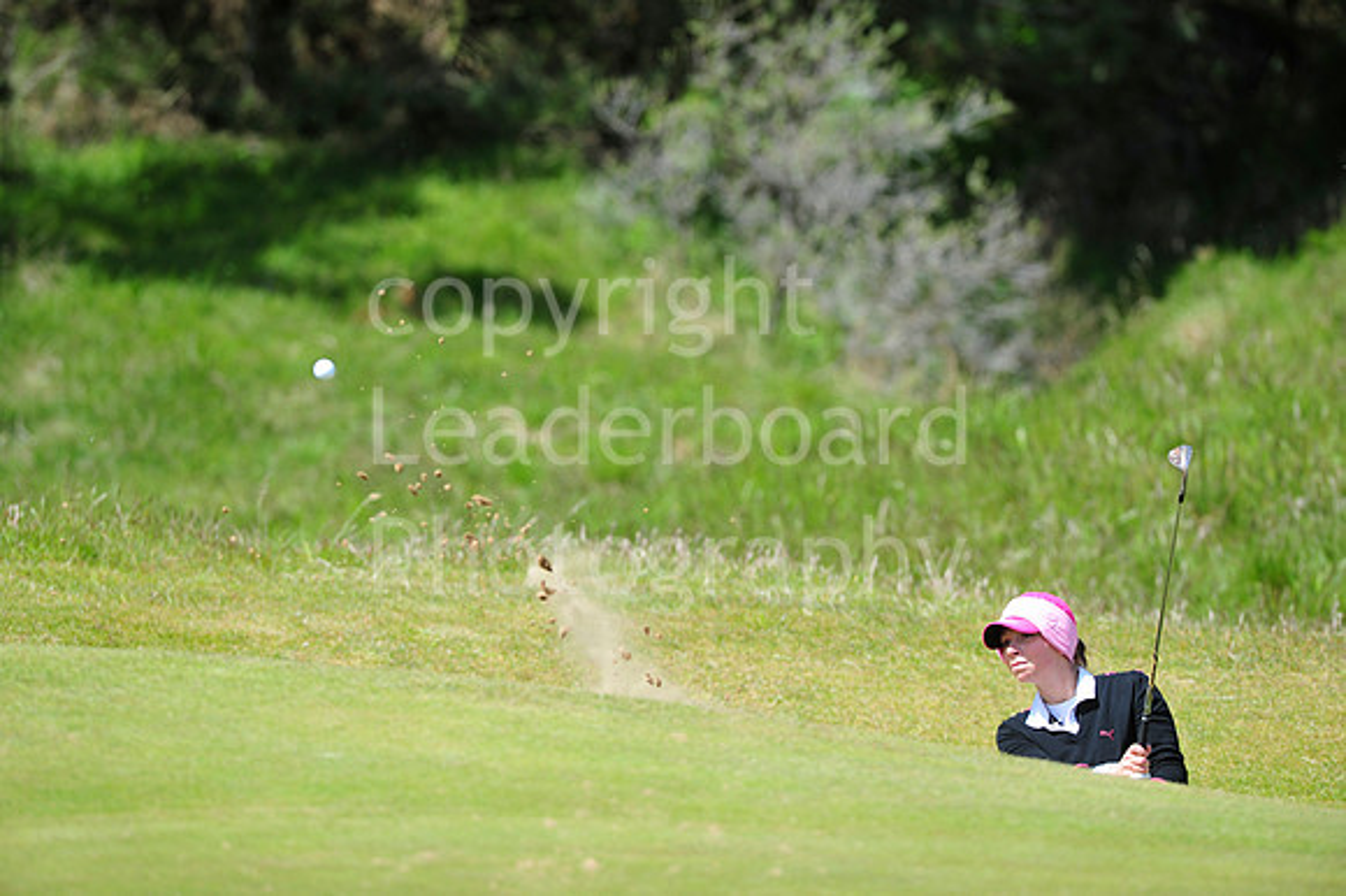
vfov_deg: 4.6
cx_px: 673
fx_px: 11210
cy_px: 448
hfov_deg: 6.9
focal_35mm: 300
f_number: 5.6
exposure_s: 1/2500
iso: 400
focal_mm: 300
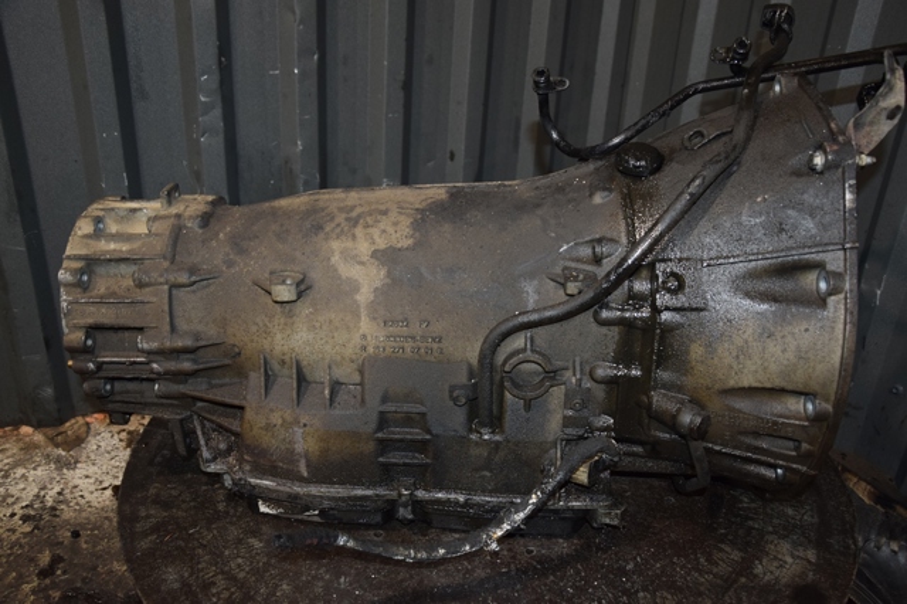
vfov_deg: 39.9
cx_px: 454
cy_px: 302
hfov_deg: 57.2
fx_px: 831
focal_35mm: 33
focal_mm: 22
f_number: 5
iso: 800
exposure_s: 1/60
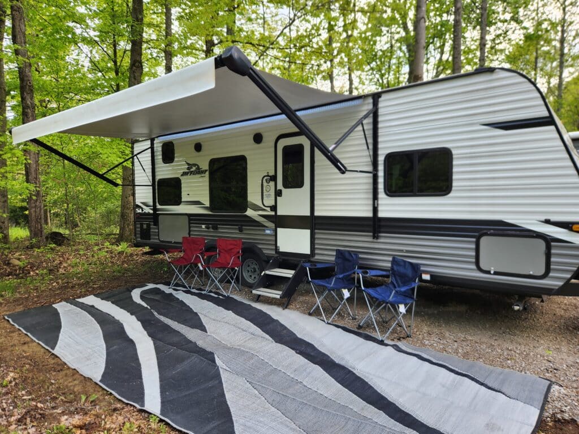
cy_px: 217
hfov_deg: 73.9
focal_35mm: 23
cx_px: 290
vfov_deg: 58.9
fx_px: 385
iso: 25
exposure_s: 1/180
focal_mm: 5.4
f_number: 1.8
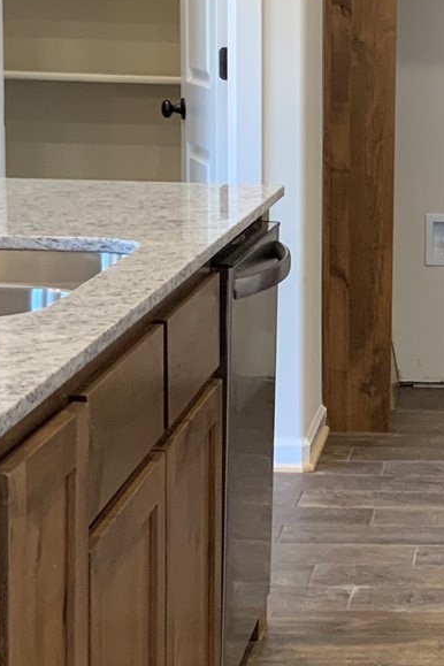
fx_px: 1850
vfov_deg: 20.4
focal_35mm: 100
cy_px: 280
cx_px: 576
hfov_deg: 13.2
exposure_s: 1/60
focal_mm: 3
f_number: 1.8
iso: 64
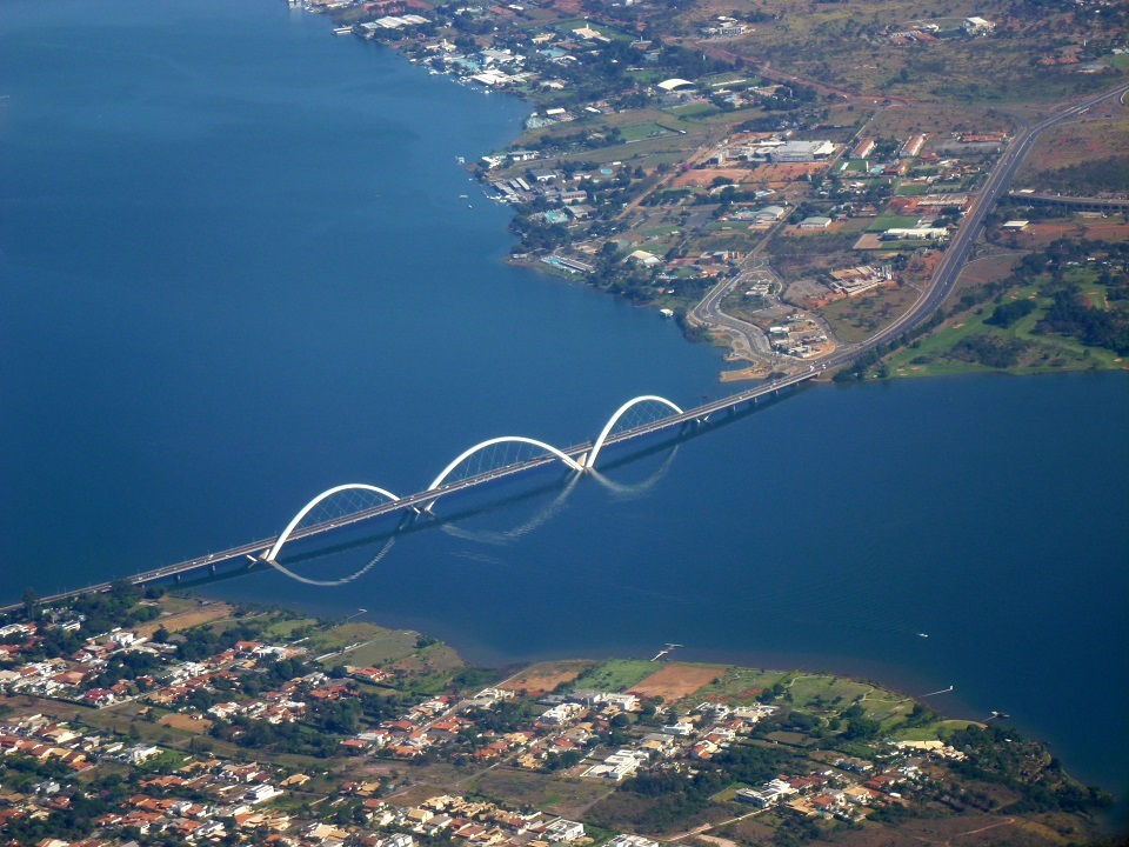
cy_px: 424
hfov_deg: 15.4
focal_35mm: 128
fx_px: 4175
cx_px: 564
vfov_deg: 11.6
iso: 100
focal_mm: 22.8
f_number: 5.9
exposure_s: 1/160
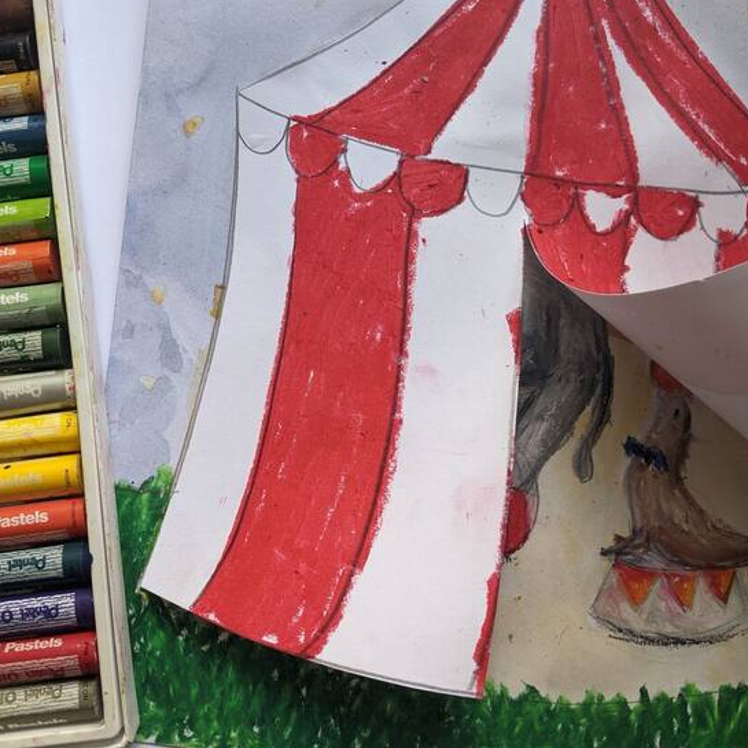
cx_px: 274
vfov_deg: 47.2
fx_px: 856
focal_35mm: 35
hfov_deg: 46.7
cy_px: 369
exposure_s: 1/144
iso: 79
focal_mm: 4.44
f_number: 1.8
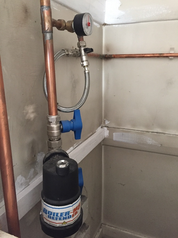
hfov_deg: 48.2
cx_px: 89
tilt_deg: -11.4
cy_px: 119
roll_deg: +1.9
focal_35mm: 29
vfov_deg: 61.7
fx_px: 199
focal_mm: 4.15
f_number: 2.2
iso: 250
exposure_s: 1/25
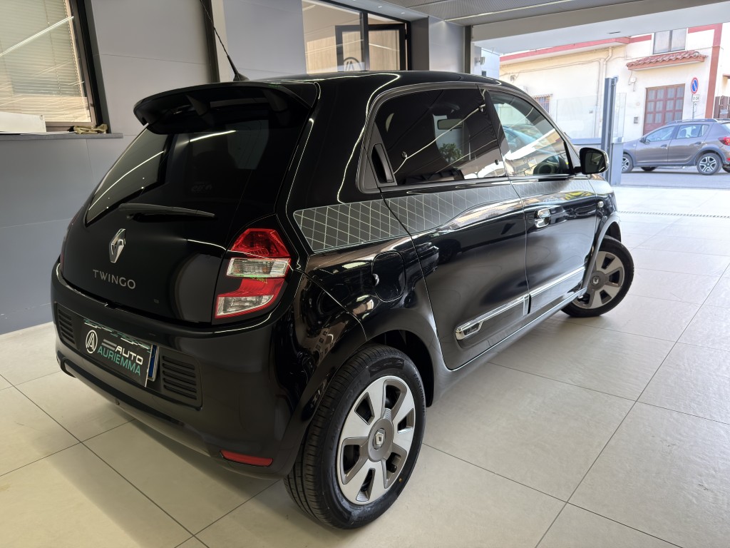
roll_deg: +2.9
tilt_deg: -13.9
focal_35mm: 24
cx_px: 365
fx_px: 506
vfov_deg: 56.8
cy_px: 274
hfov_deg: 71.6
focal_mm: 6.76
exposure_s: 1/100
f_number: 1.78
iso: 160
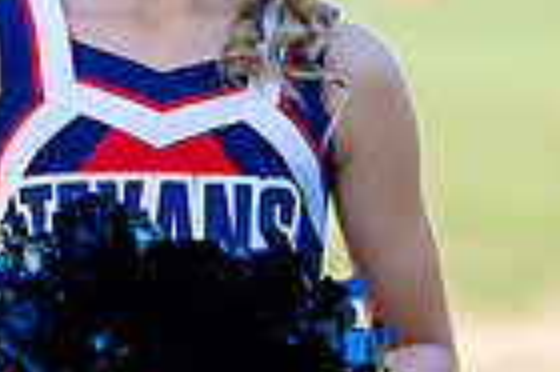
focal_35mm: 232
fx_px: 3605
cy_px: 116
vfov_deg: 5.9
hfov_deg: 8.9
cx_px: 185
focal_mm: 50
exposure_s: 1/1600
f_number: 1.2
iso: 100
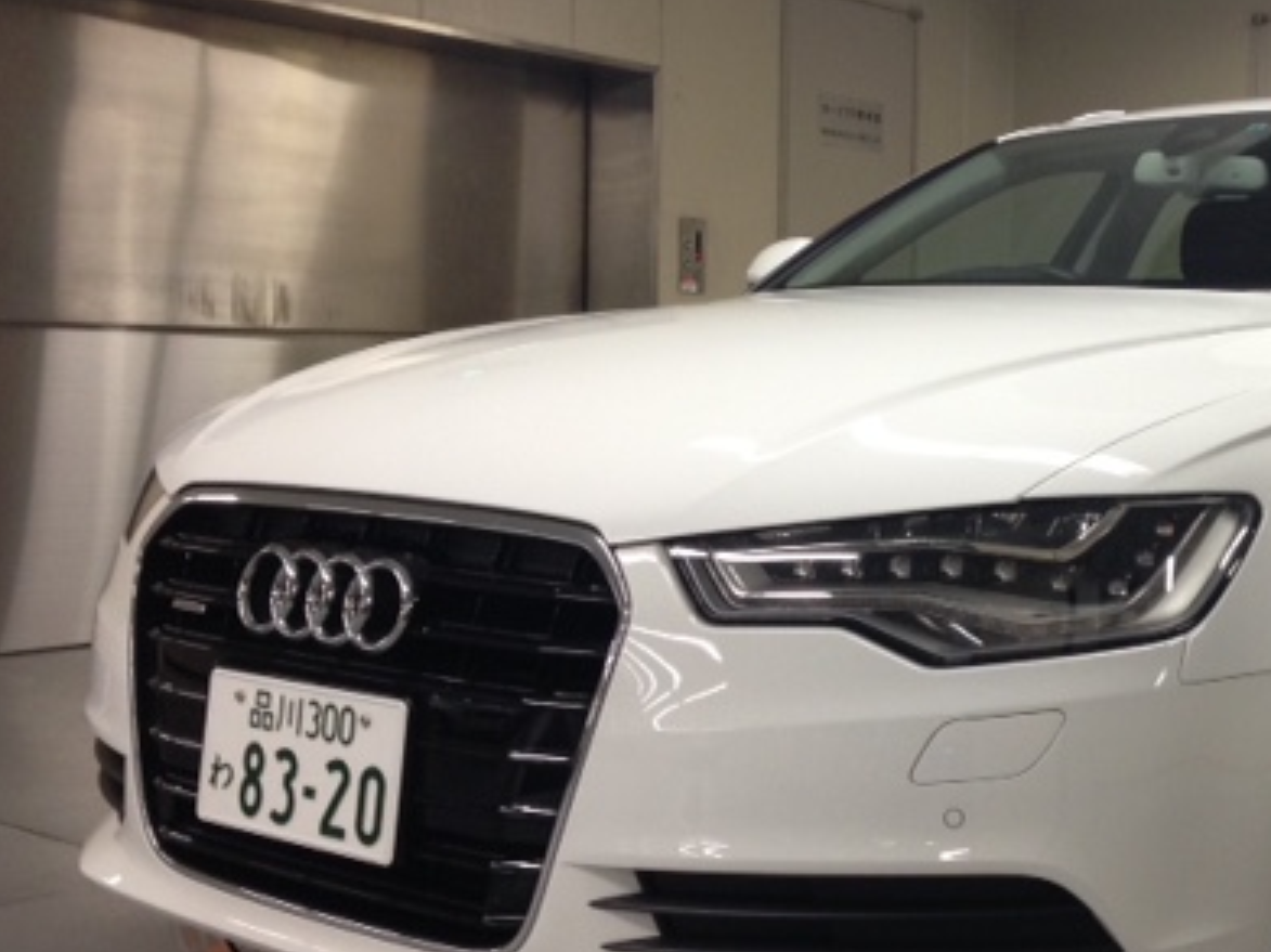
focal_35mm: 54
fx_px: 1982
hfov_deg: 34.7
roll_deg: -0.7
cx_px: 969
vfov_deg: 27.0
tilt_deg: -3.7
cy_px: 452
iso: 100
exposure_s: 1/20
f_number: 2.4
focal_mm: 4.12
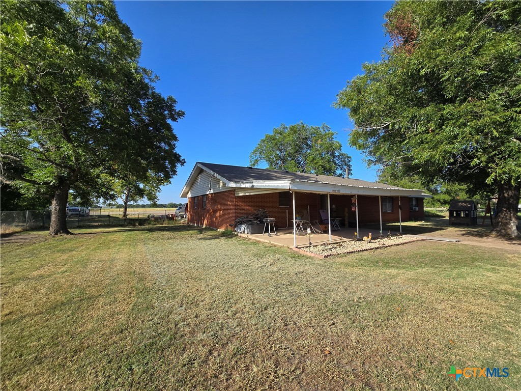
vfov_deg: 89.9
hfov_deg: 106.2
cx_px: 260
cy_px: 196
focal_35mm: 13
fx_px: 196
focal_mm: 2.2
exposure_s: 1/1384
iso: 50
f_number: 2.2
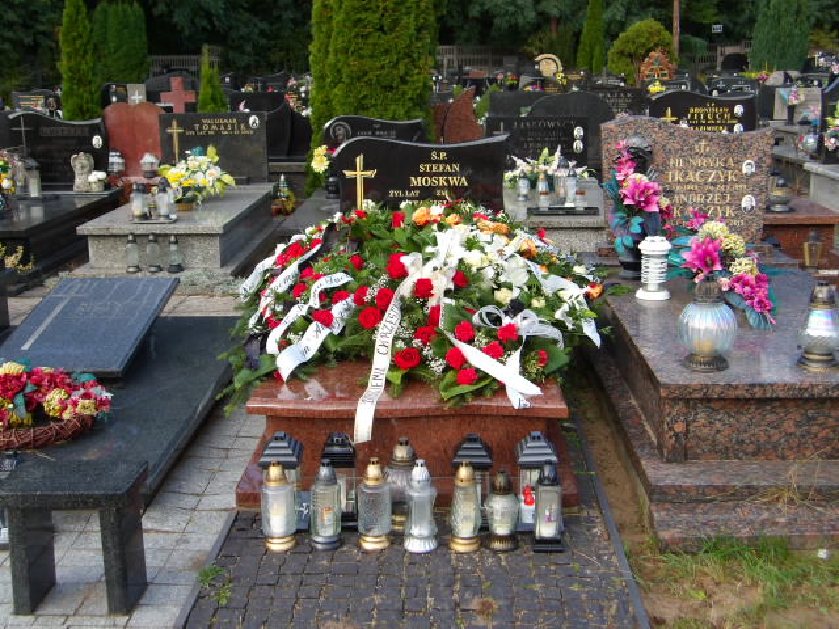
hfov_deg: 44.8
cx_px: 420
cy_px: 314
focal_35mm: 42
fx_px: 1018
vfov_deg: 34.3
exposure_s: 1/215
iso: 100
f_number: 3.7
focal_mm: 7.6
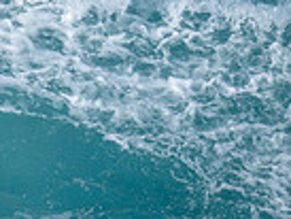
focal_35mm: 4453
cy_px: 44
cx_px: -460
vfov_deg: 0.3
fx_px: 37467
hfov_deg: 0.4
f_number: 6.3
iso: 250
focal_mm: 800
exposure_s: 1/2000
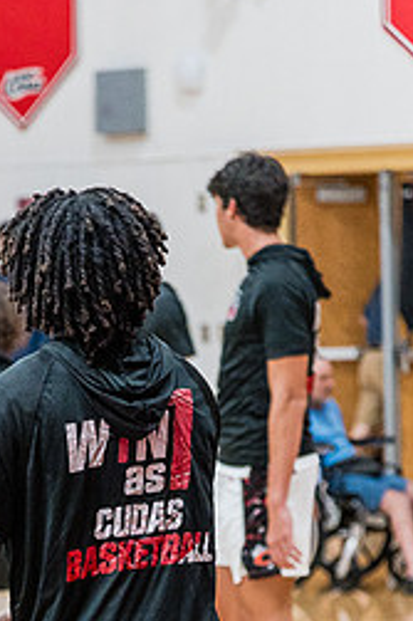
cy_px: 525
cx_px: 120
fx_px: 3705
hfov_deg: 6.4
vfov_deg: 9.5
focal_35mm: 215
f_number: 4
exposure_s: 1/320
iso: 5000
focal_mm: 120
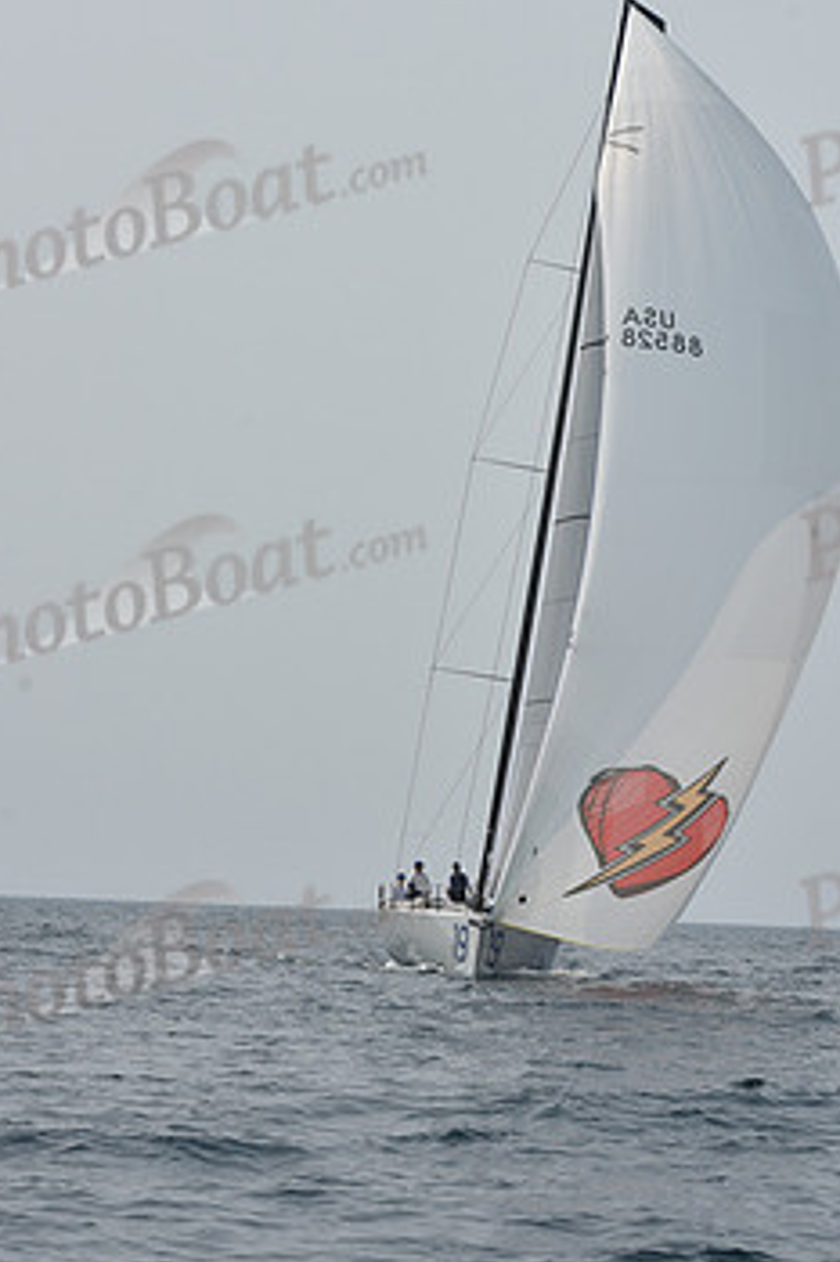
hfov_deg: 10.1
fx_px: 4764
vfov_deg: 15.0
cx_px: 615
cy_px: 353
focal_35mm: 136
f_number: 10
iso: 250
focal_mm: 82
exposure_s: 1/1250
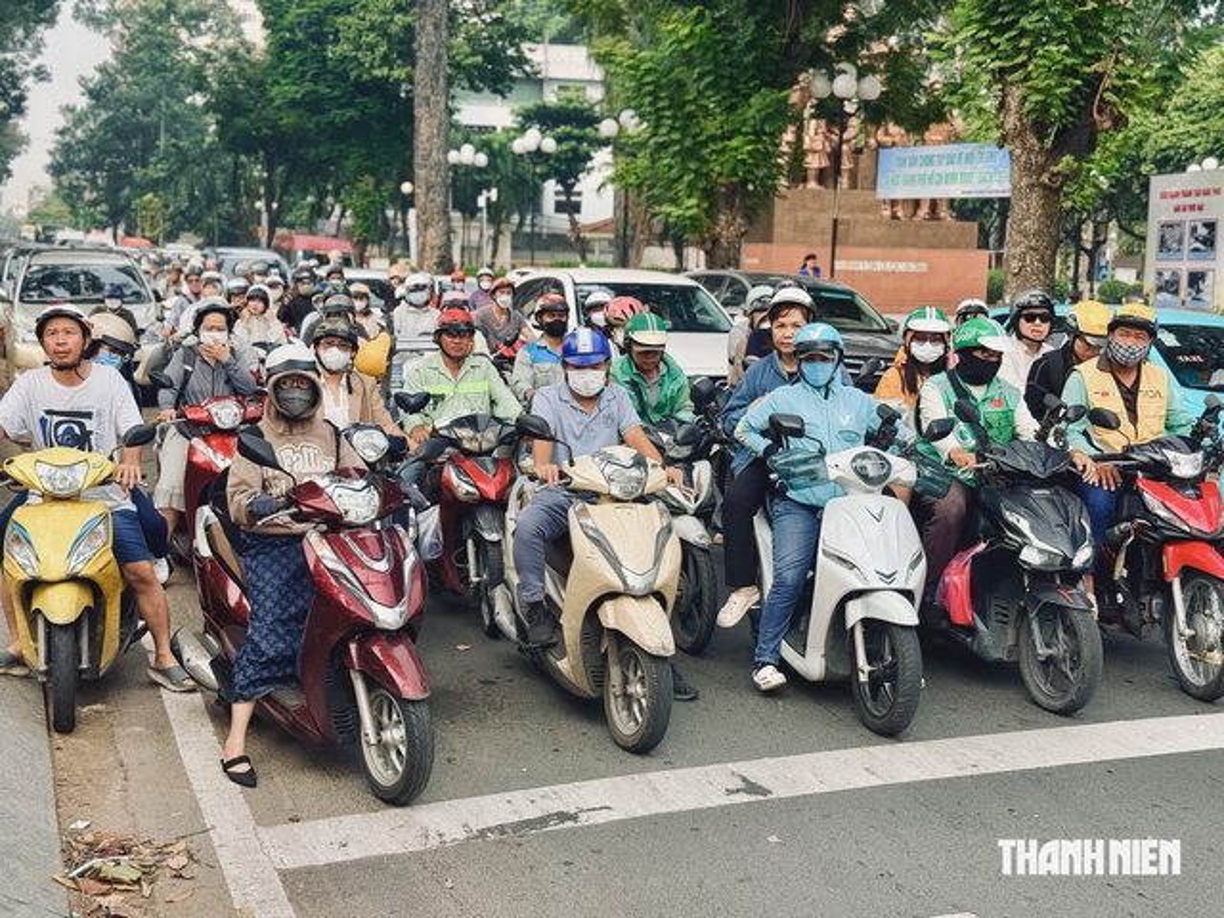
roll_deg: -1.2
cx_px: 612
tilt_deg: -6.8
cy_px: 459
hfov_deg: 39.7
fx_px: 1697
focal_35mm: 48
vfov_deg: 30.3
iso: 64
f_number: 1.78
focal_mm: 6.76
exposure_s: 1/2342
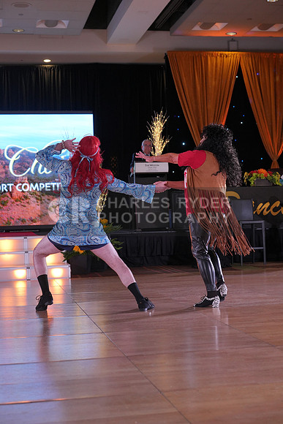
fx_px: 719
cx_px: 142
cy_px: 212
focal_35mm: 61
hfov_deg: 22.3
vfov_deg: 32.9
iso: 1250
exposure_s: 1/400
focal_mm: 61
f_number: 4
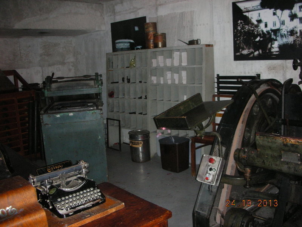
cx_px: 151
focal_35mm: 35
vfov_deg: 40.7
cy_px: 114
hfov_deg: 52.6
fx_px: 305
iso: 200
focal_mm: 5.8
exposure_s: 1/60.1
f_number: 3
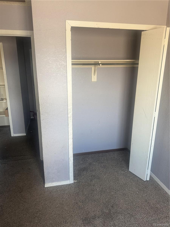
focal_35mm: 24
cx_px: 85
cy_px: 114
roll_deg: -1.0
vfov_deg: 71.6
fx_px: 157
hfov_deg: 56.8
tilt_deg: -13.6
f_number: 1.78
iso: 160
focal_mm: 6.76
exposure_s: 1/121
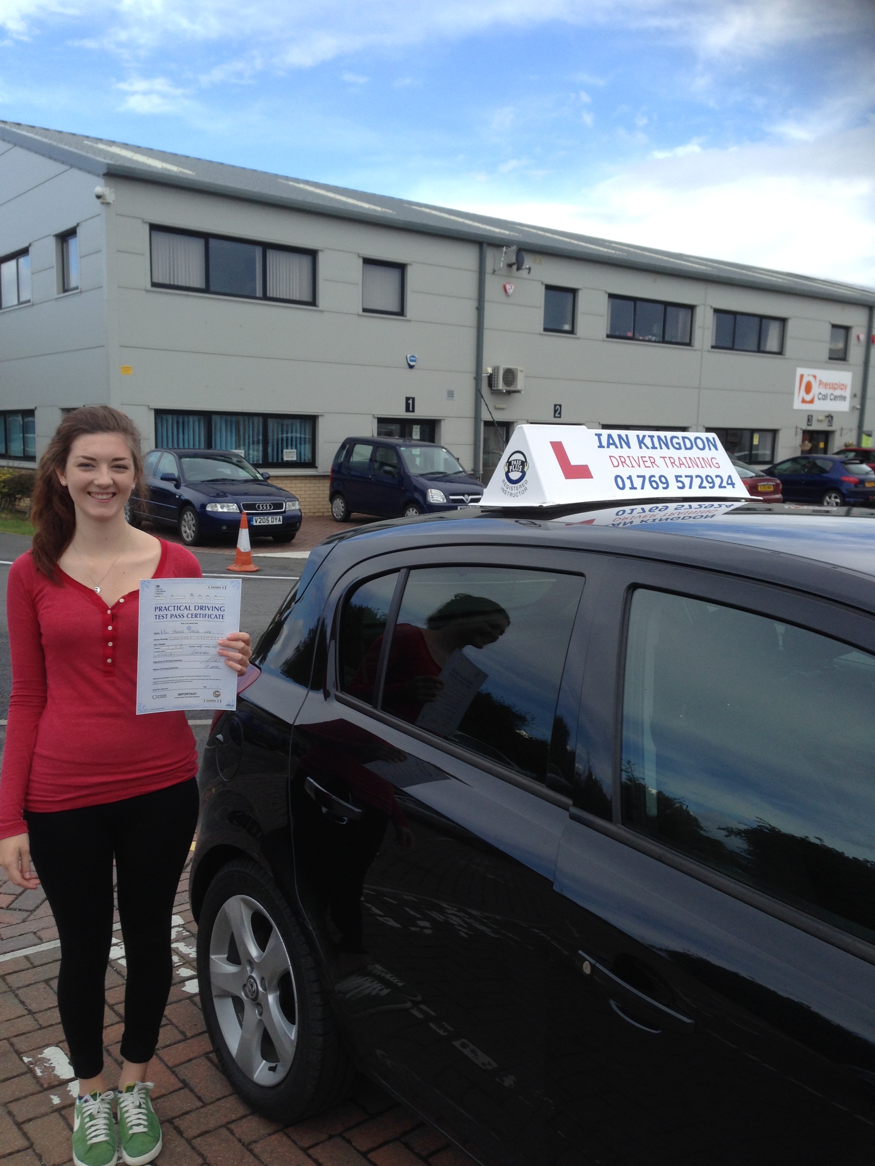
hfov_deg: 42.9
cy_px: 583
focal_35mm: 33
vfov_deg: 55.4
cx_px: 438
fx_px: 1112
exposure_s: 1/596
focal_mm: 4.12
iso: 50
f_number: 2.4
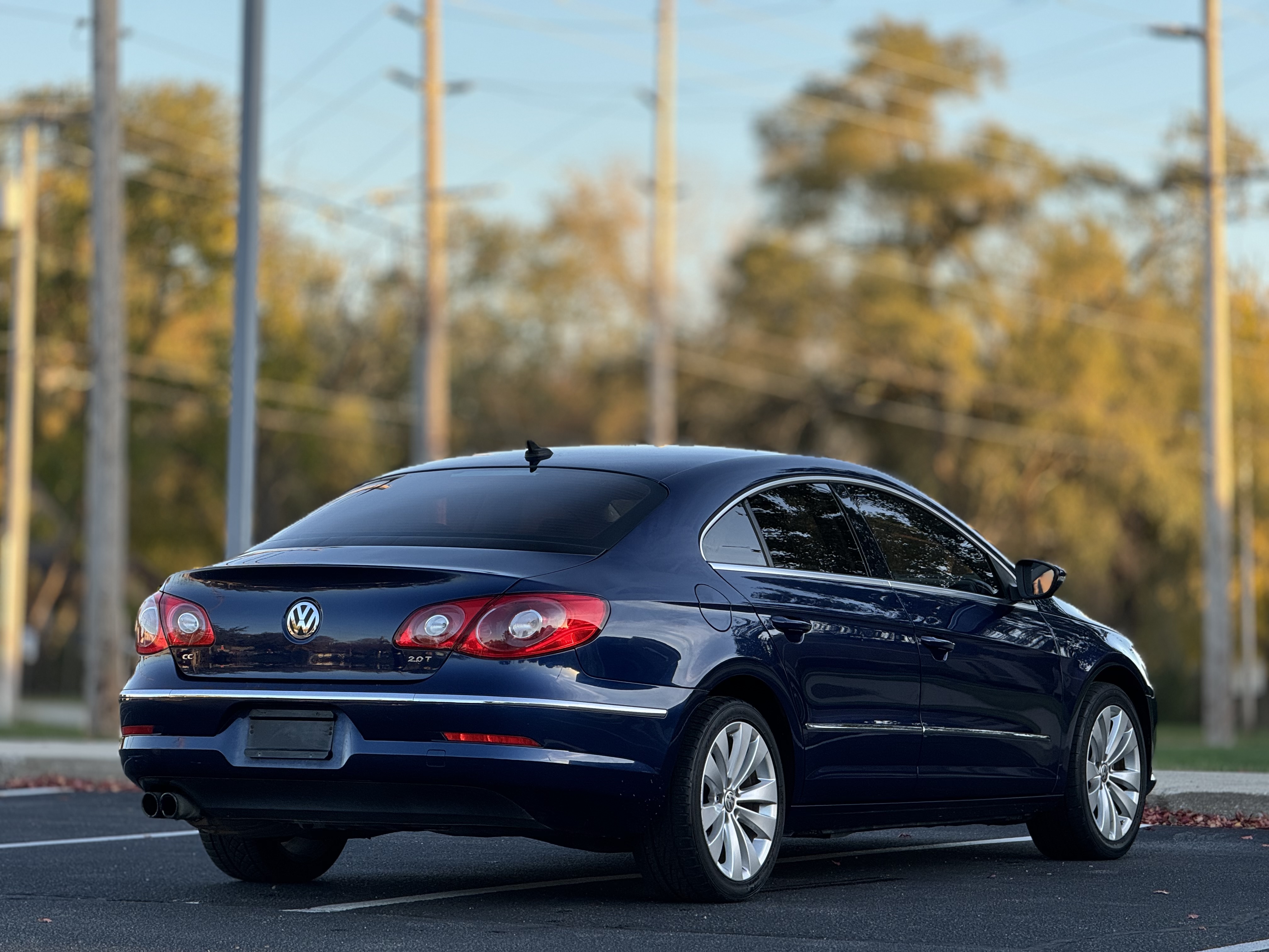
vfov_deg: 12.3
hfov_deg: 16.4
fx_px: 4399
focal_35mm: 120
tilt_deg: +3.3
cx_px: 634
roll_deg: -1.3
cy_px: 476
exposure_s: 1/145
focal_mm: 15.66
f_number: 2.8
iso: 50
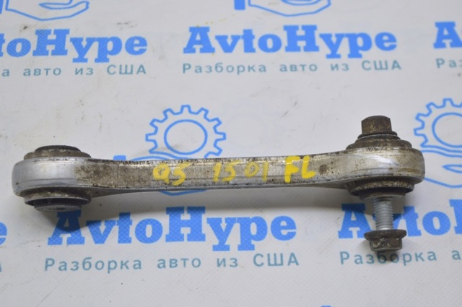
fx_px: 884
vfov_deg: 19.7
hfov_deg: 29.3
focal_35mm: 69
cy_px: 154
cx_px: 231
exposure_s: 1/25
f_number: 5.6
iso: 400
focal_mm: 46
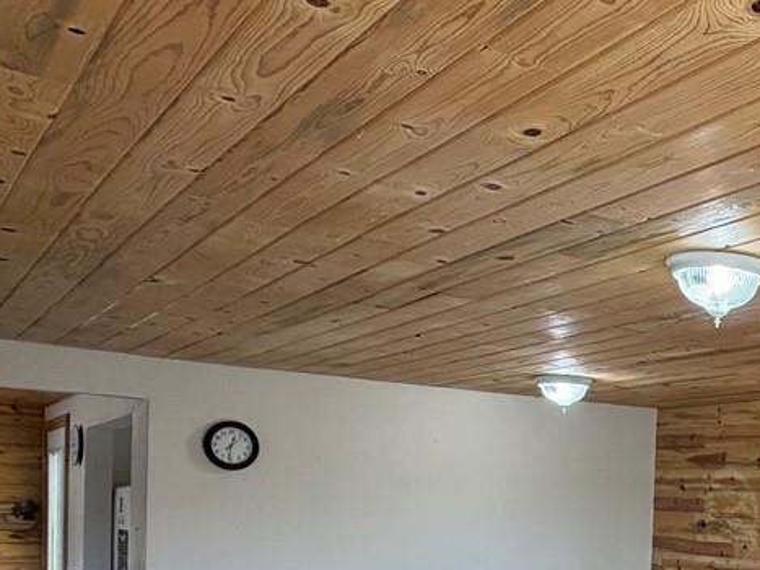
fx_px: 1054
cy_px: 560
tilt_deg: -0.6
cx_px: 871
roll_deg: -1.3
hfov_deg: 33.6
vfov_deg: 28.5
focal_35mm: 48
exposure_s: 1/121
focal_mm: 2.22
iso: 125
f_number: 2.2
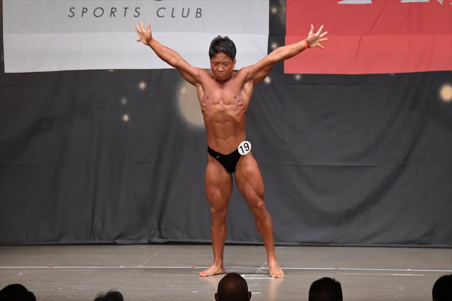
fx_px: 2535
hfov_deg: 10.2
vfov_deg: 6.8
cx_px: 226
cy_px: 150
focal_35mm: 202
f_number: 5.6
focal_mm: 135
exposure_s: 1/400
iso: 6400
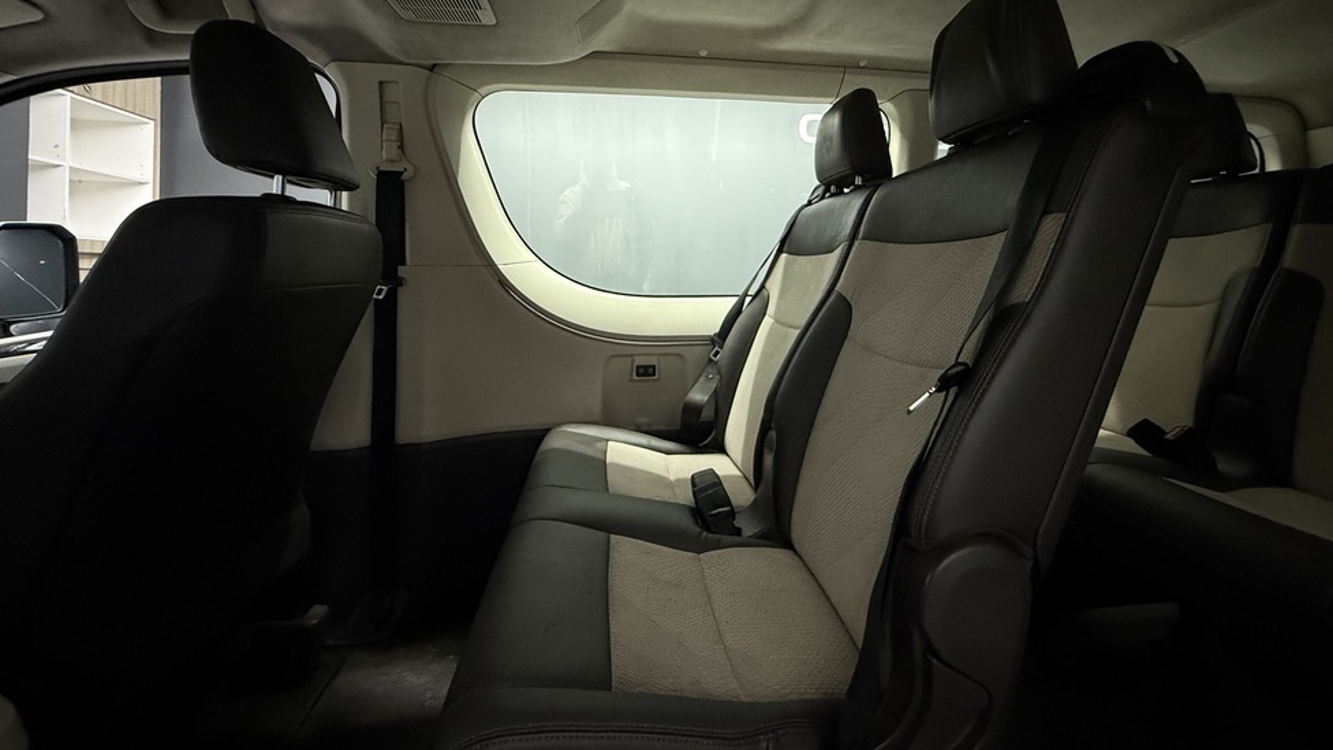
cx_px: 697
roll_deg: -1.6
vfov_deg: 66.0
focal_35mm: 16
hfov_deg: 99.3
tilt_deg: -0.4
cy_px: 276
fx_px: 566
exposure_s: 1/50
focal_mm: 2.22
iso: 640
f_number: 2.2
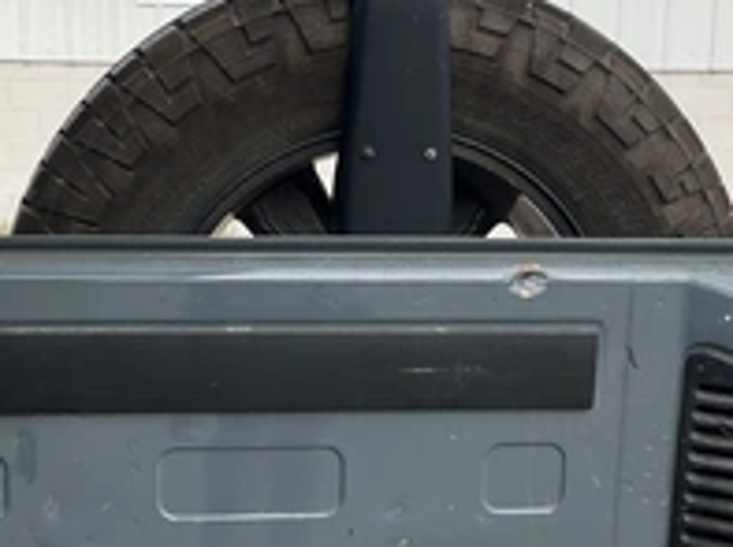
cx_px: 368
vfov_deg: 24.7
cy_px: 298
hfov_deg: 32.8
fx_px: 1247
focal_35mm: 59
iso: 25
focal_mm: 3
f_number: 1.8
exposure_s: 1/728
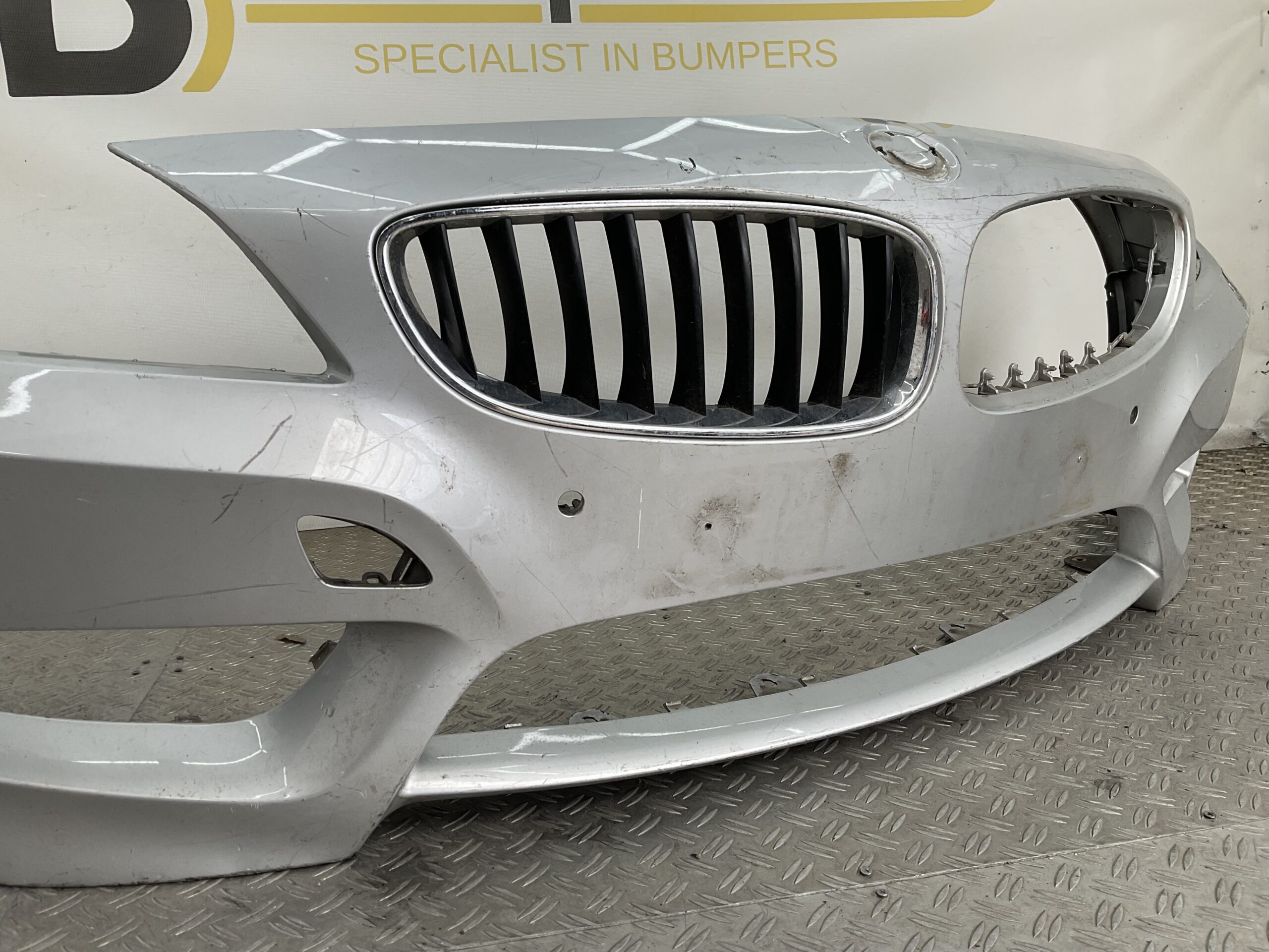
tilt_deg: -12.4
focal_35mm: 29
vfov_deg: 48.2
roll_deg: +1.7
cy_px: 476
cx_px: 634
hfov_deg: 61.7
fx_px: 1063
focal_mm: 3
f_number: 1.8
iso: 16
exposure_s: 1/189
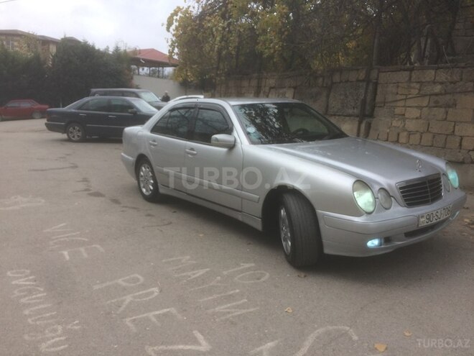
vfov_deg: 48.2
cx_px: 237
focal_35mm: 29
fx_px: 397
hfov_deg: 61.7
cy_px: 178
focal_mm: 4.15
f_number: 2.2
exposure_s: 1/410
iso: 32
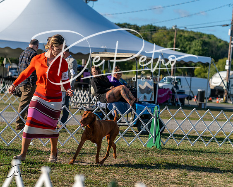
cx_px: 116
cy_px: 94
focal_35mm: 124
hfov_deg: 15.5
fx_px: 854
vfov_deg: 12.4
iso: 125
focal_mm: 110
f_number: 4.5
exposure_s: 1/1250
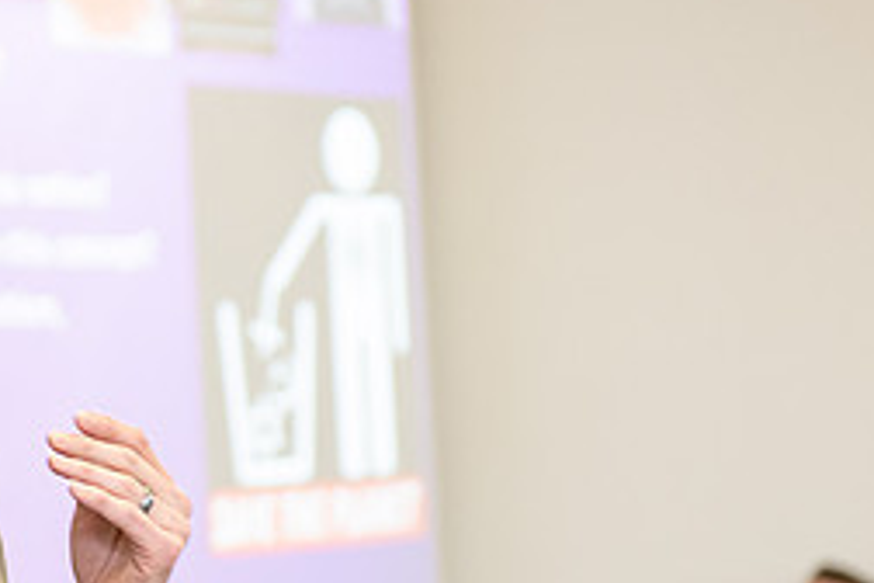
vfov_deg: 8.5
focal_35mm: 161
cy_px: 397
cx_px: 118
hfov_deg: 12.7
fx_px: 3908
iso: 1250
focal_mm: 70
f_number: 2.8
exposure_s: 1/200
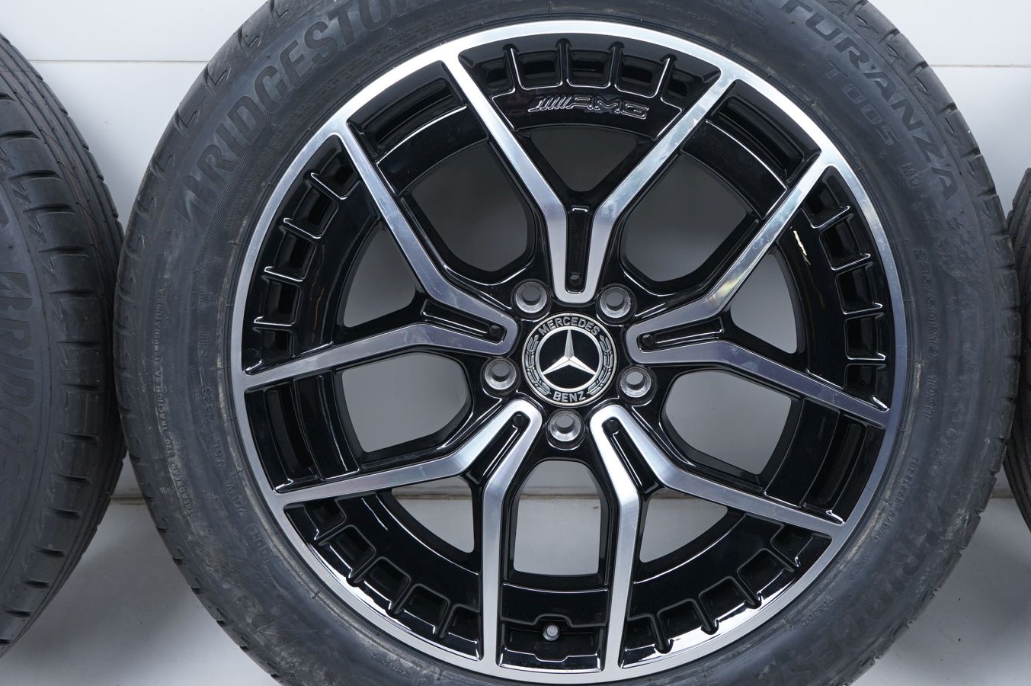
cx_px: 576
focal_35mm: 61
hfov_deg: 32.9
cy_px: 333
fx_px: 1746
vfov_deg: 22.2
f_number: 7.1
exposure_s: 1/125
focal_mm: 43
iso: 250
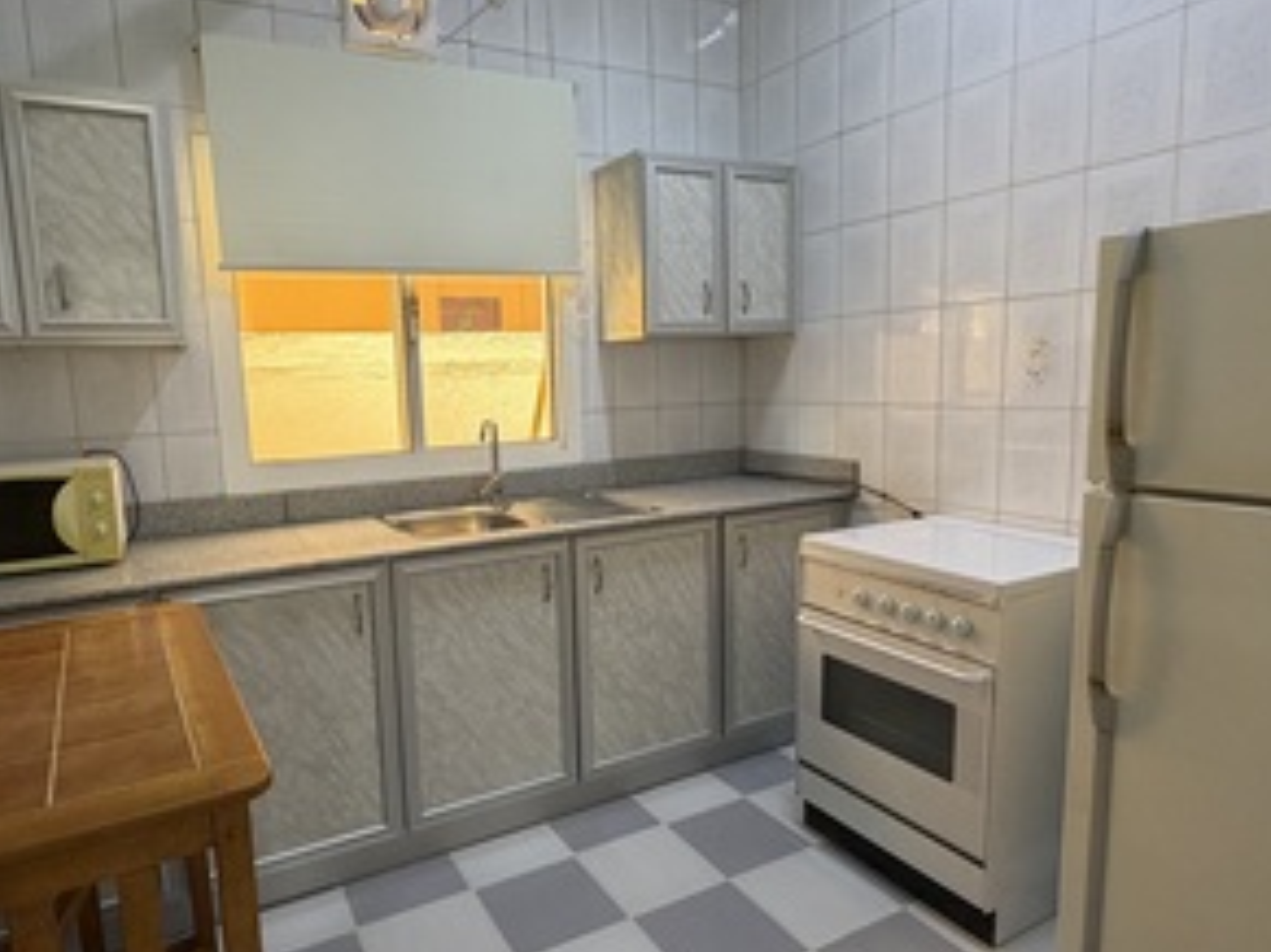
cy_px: 487
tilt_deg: -7.4
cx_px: 574
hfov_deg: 76.2
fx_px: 807
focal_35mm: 22
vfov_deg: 61.0
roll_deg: +3.3
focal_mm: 2.22
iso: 160
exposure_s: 1/50
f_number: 2.2
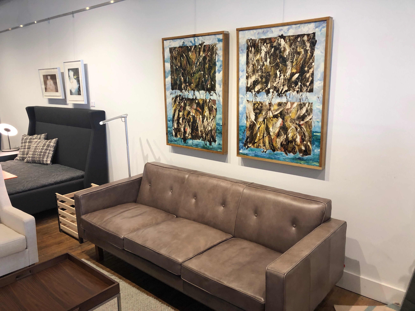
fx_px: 336
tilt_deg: -13.5
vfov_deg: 49.7
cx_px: 208
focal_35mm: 28
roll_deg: -0.2
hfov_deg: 63.4
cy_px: 156
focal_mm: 3.99
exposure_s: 1/30
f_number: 1.8
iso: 40
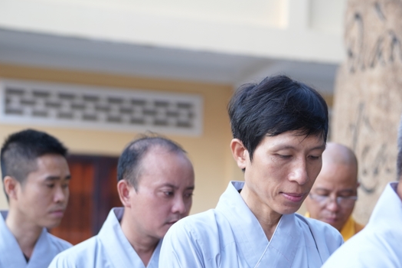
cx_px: 270
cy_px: 246
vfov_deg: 14.9
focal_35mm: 91
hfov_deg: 22.3
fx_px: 1016
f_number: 2.2
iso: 500
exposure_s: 1/800
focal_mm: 49
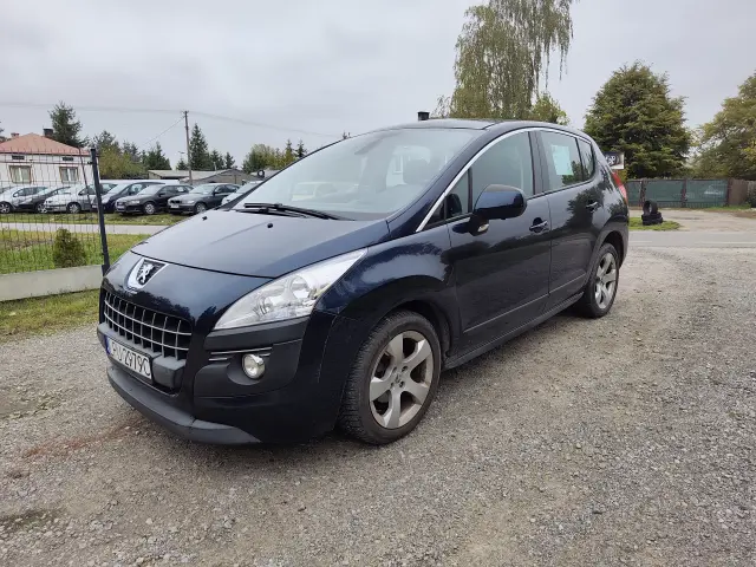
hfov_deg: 73.9
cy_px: 284
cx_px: 378
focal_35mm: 23
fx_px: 502
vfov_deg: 58.9
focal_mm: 6.07
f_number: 1.7
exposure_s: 1/107
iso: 50
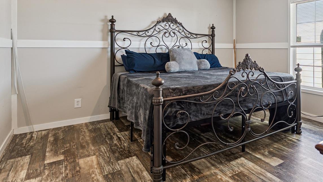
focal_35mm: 25
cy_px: 50
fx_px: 214
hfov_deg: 71.7
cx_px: 217
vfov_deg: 44.8
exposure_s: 1/15
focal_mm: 11.4
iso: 100
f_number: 2.8
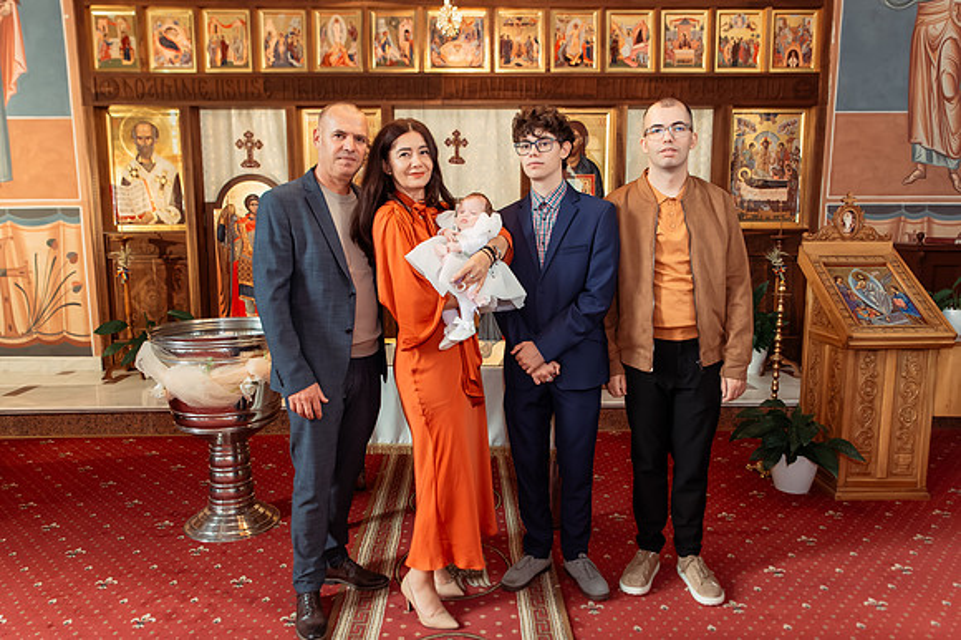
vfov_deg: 49.3
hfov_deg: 69.2
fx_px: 696
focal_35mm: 26
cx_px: 480
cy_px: 296
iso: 4000
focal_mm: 24
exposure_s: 1/250
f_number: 3.5
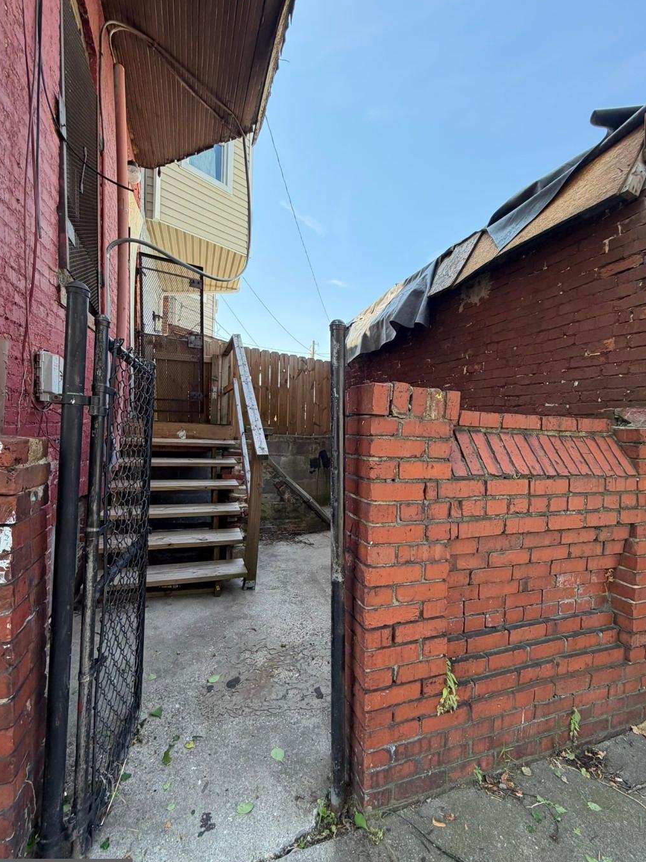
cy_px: 446
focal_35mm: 15
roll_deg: -3.2
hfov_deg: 81.7
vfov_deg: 98.1
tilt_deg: -2.3
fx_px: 373
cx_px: 329
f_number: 2.2
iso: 40
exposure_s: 1/224
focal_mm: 2.22
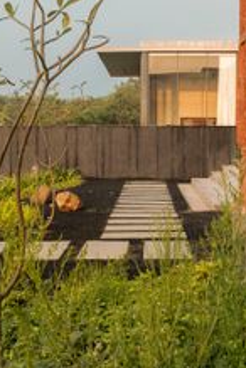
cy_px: 116
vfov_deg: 32.5
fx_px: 625
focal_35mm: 61
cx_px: 188
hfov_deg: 22.0
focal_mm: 31
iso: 250
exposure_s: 1/60
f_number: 11
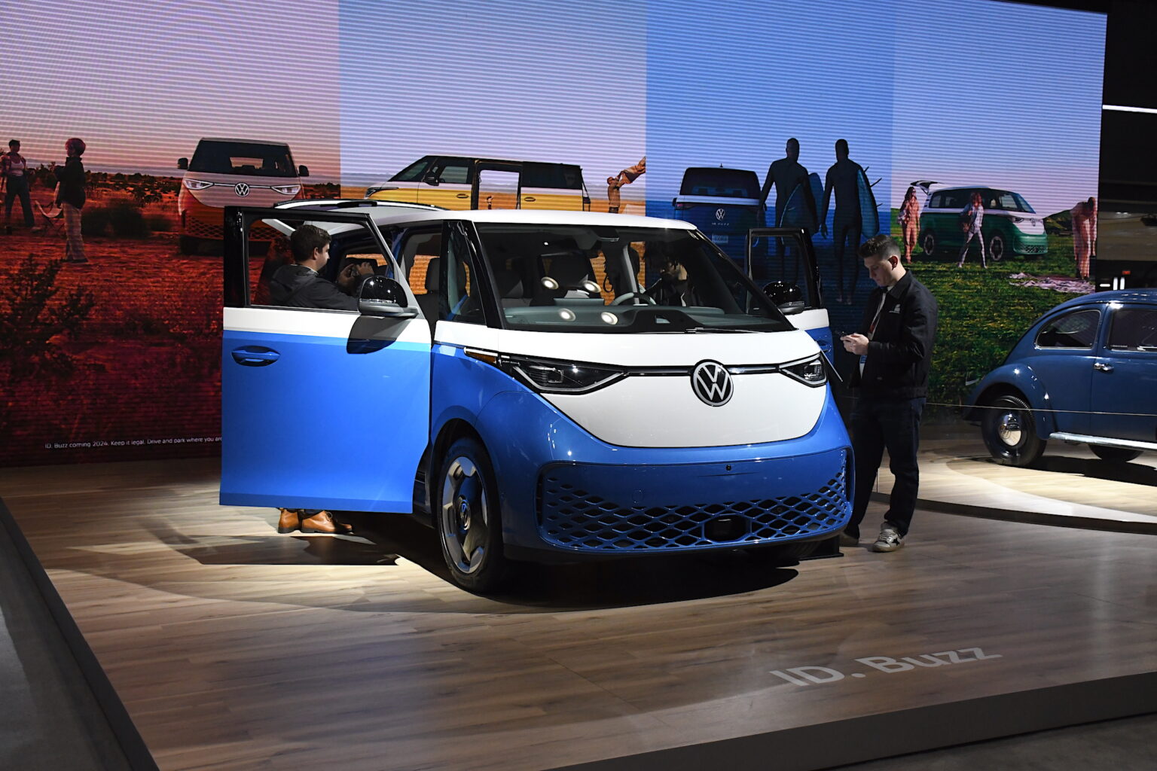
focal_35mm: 40
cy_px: 386
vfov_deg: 33.4
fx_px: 1285
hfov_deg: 48.5
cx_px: 578
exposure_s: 1/1600
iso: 2500
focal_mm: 27
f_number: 5
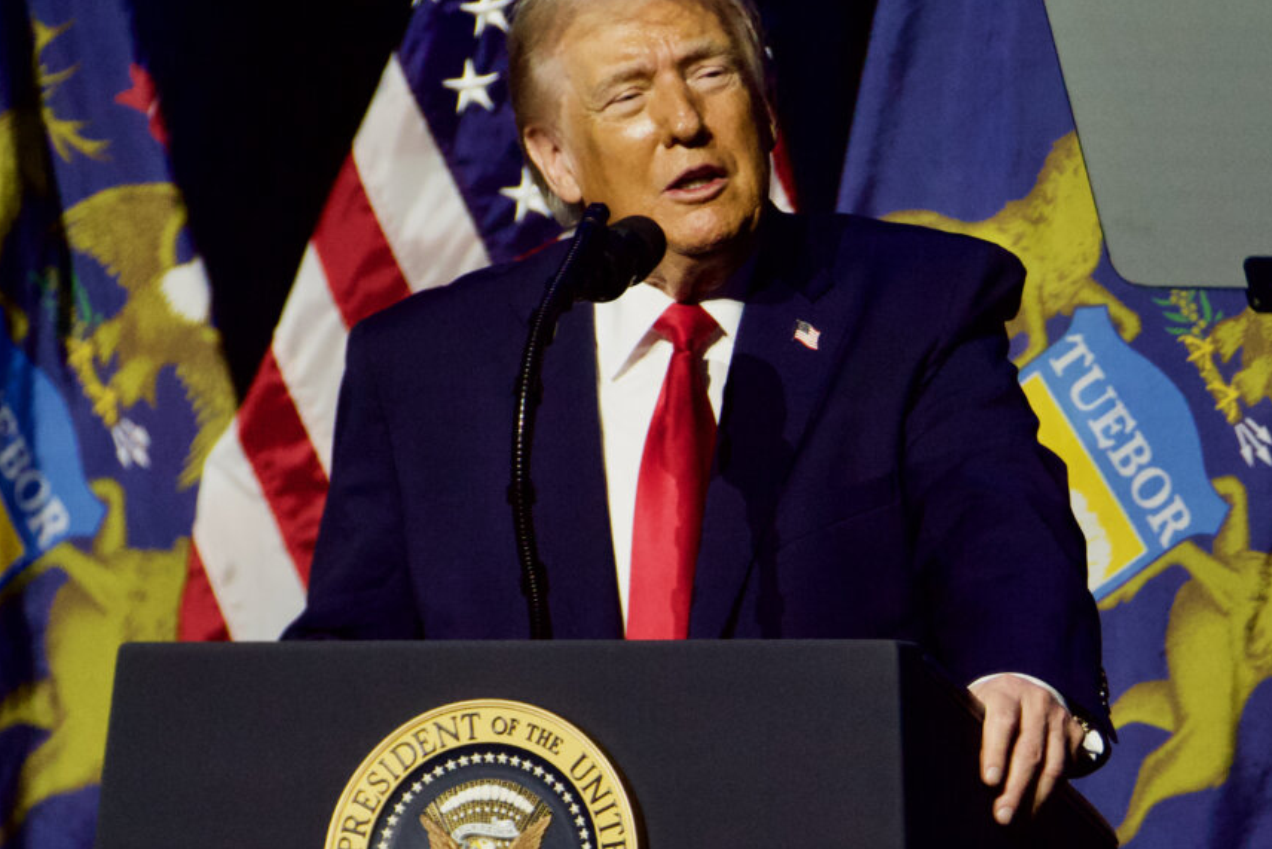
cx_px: 675
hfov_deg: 2.7
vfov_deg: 1.8
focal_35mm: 770
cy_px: 425
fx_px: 27209
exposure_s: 1/200
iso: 1600
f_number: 5.5
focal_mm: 264
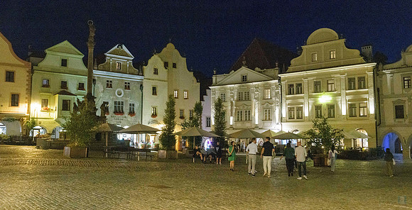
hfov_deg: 58.7
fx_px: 366
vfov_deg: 32.0
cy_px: 101
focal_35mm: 34
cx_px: 206
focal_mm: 32
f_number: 4.5
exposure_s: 1/60
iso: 8000
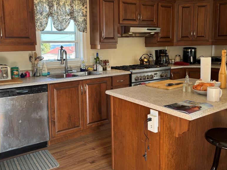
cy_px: 75
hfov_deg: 56.6
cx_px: 99
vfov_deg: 44.1
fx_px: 210
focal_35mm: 32
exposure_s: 1/131
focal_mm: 6.76
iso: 80
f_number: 1.78
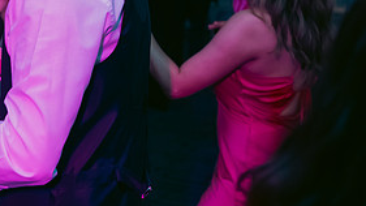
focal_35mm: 95
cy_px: 2
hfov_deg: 21.8
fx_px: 922
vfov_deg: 12.6
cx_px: 16
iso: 800
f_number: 3.5
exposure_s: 1/160
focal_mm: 44
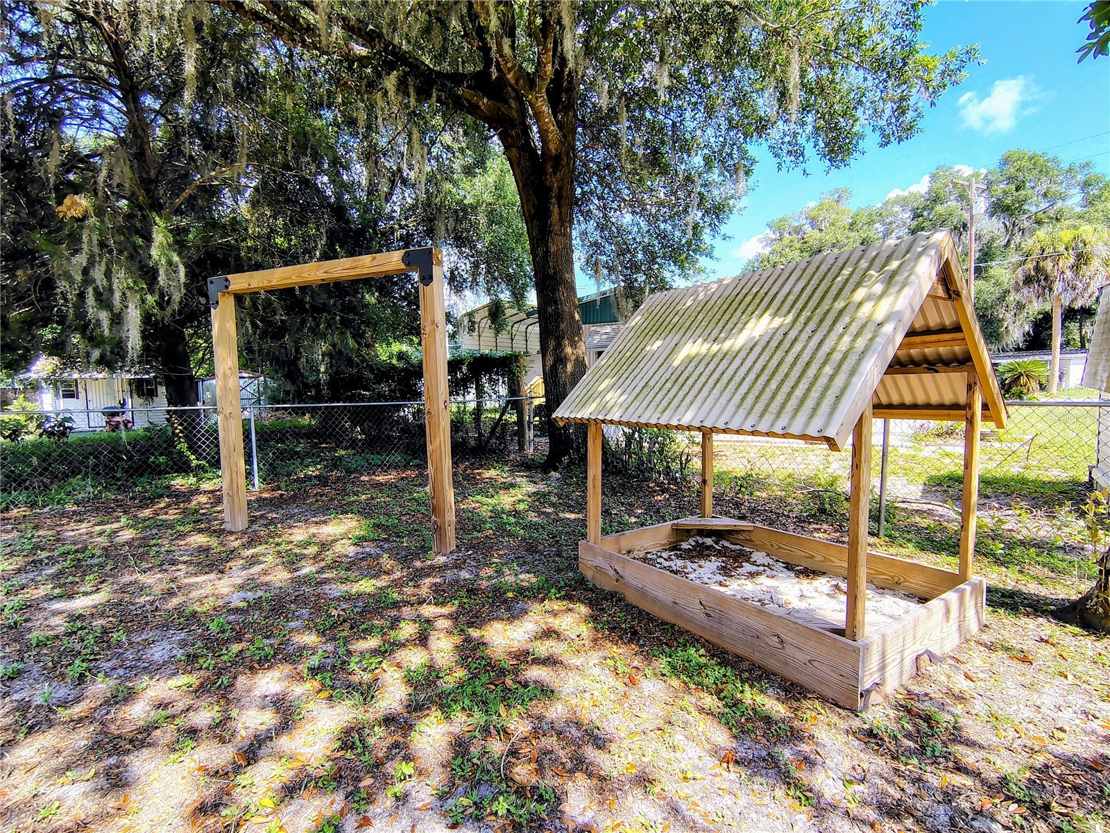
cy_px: 416
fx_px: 513
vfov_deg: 78.1
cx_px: 555
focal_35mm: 16
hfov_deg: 94.5
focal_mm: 2.13
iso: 100
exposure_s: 1/185
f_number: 2.2
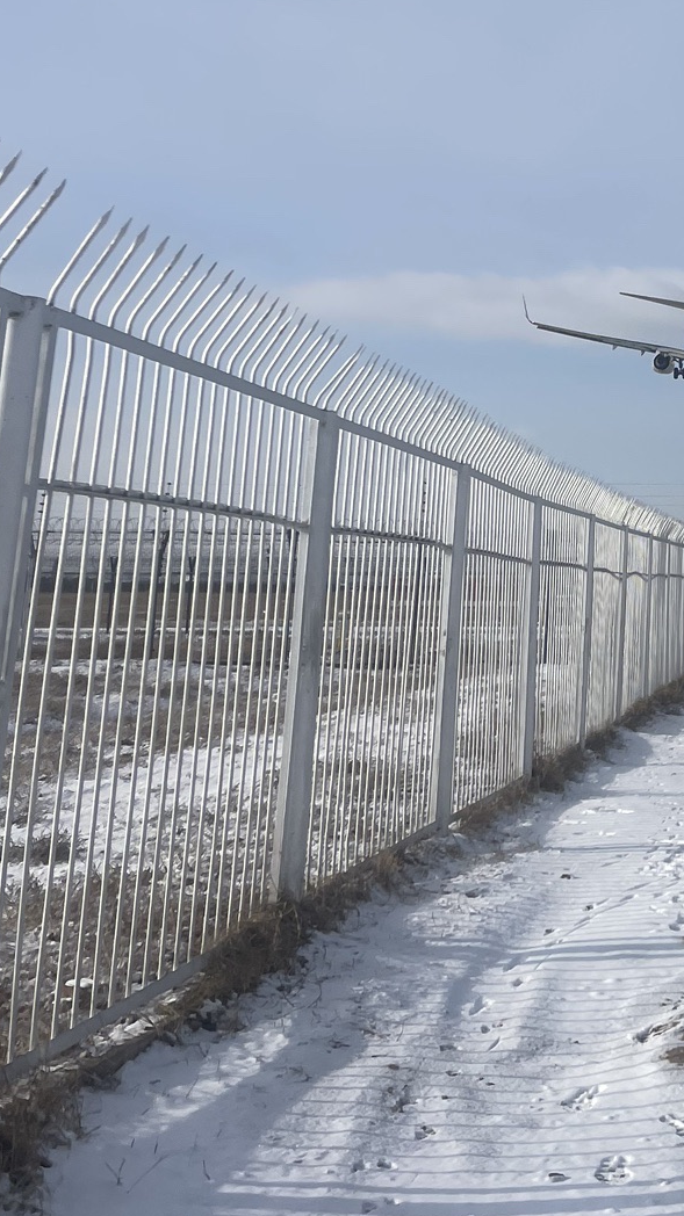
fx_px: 1678
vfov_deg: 37.9
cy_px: 182
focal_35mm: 52
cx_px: 802
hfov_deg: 21.5
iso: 32
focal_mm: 5.1
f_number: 1.6
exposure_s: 1/6993
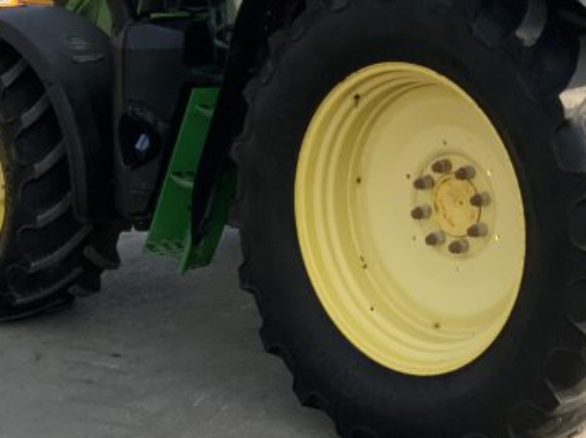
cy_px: 13
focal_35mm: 83
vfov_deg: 17.4
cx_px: 501
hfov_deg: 23.1
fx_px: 1404
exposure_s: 1/1144
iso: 16
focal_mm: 3
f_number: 1.8
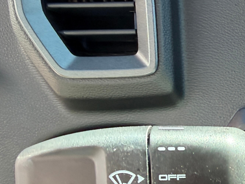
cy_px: 200
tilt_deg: -45.4
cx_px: 325
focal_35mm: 73
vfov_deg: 19.4
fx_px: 517
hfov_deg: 23.4
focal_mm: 2.22
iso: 200
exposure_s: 1/121
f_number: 2.2
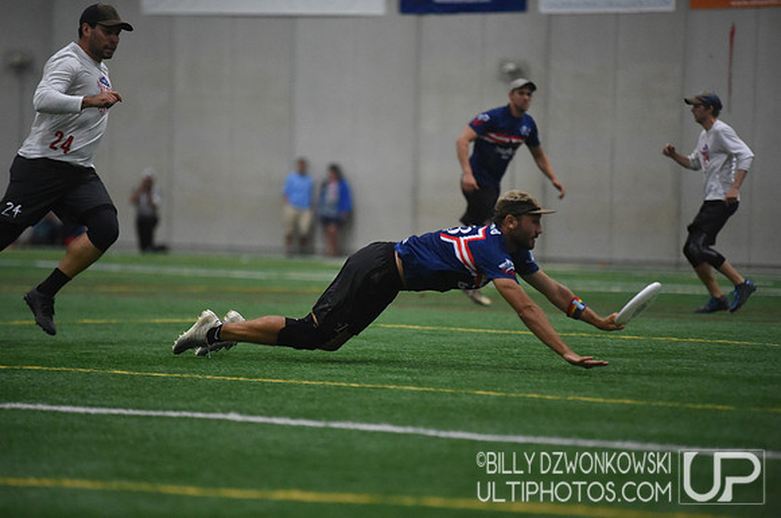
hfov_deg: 10.3
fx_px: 4333
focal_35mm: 200
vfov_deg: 6.8
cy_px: 259
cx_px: 390
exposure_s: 1/640
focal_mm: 200
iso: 10000
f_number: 2.8
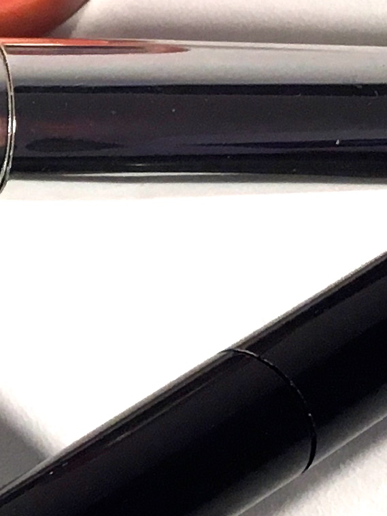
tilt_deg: -62.2
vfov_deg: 12.8
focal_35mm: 154
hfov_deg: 9.1
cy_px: 332
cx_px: -370
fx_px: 2296
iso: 50
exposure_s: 1/33
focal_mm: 4.15
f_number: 2.2
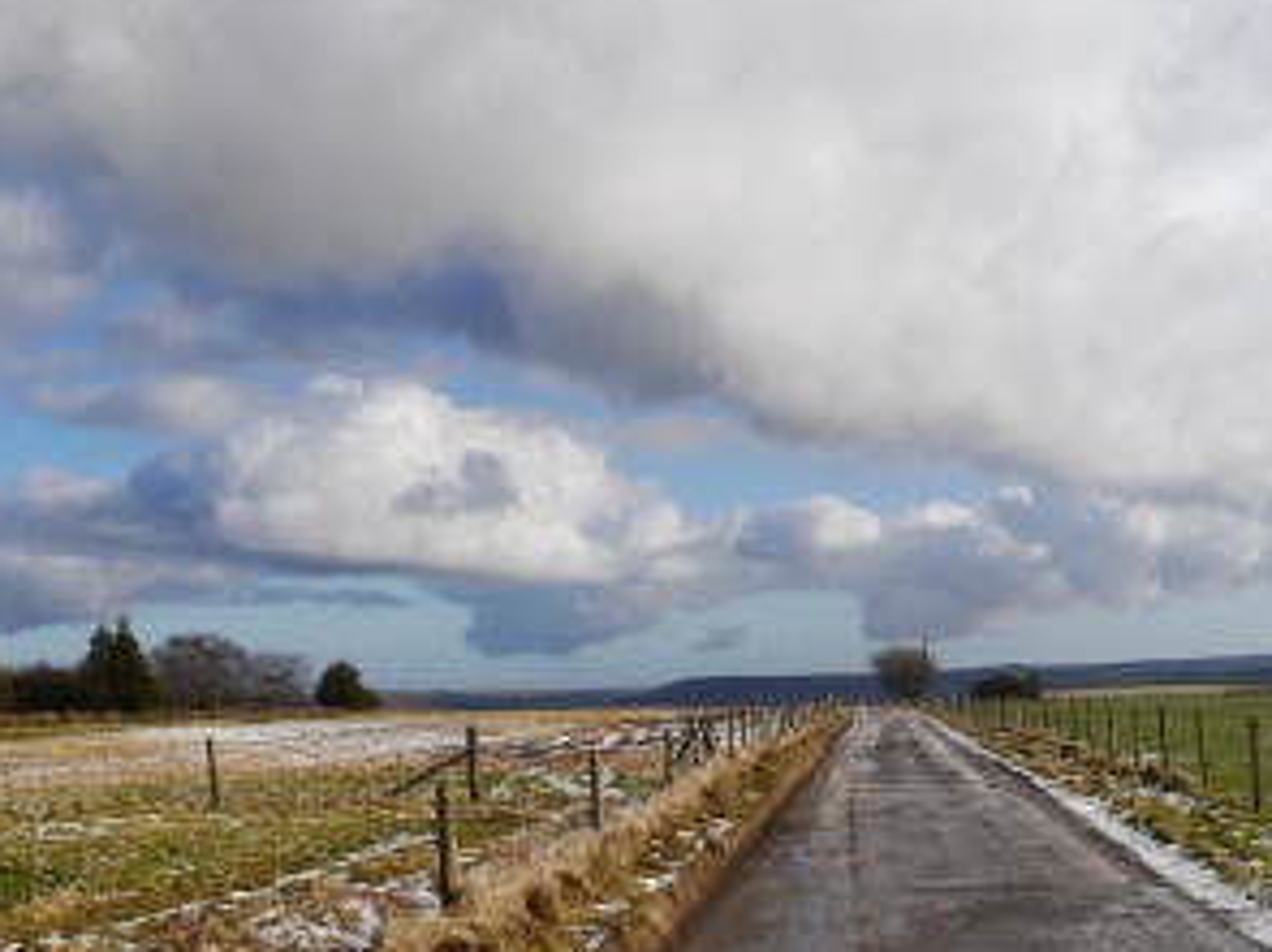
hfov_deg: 45.7
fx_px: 1506
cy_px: 530
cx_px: 569
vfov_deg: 35.1
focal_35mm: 41
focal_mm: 14
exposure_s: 1/500
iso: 160
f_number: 8
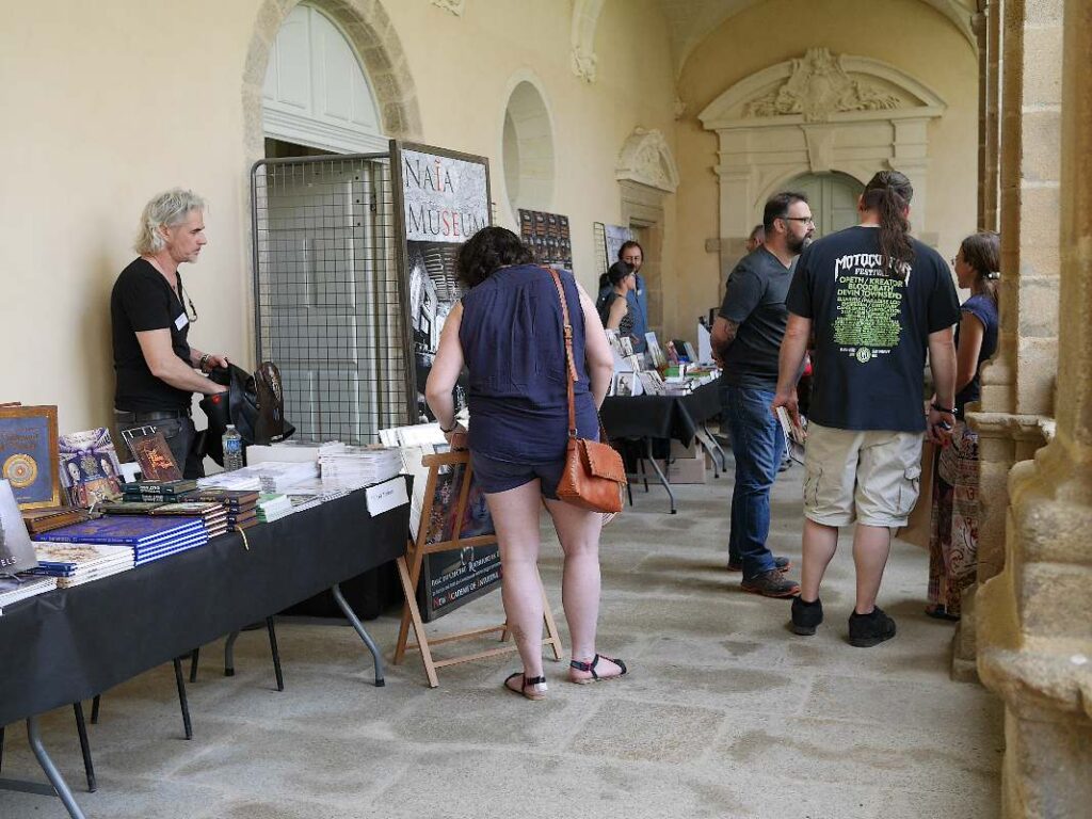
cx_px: 546
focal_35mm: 40
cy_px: 410
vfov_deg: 36.0
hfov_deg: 46.8
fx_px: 1262
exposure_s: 1/200
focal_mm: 20
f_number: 2.5
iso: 200
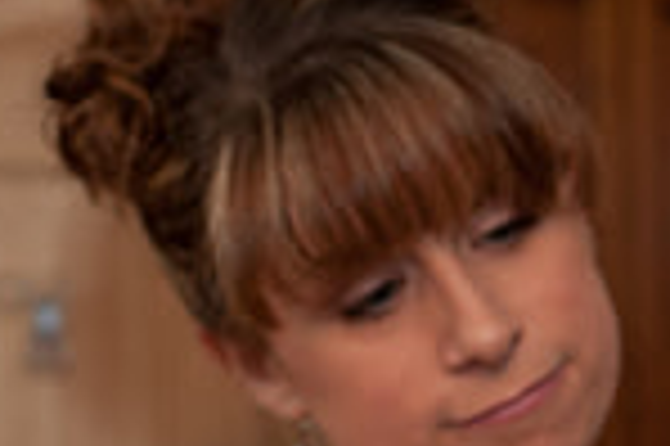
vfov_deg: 7.0
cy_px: 572
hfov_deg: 10.4
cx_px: 913
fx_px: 3607
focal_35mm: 194
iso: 1000
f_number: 3.2
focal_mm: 50
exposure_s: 1/60
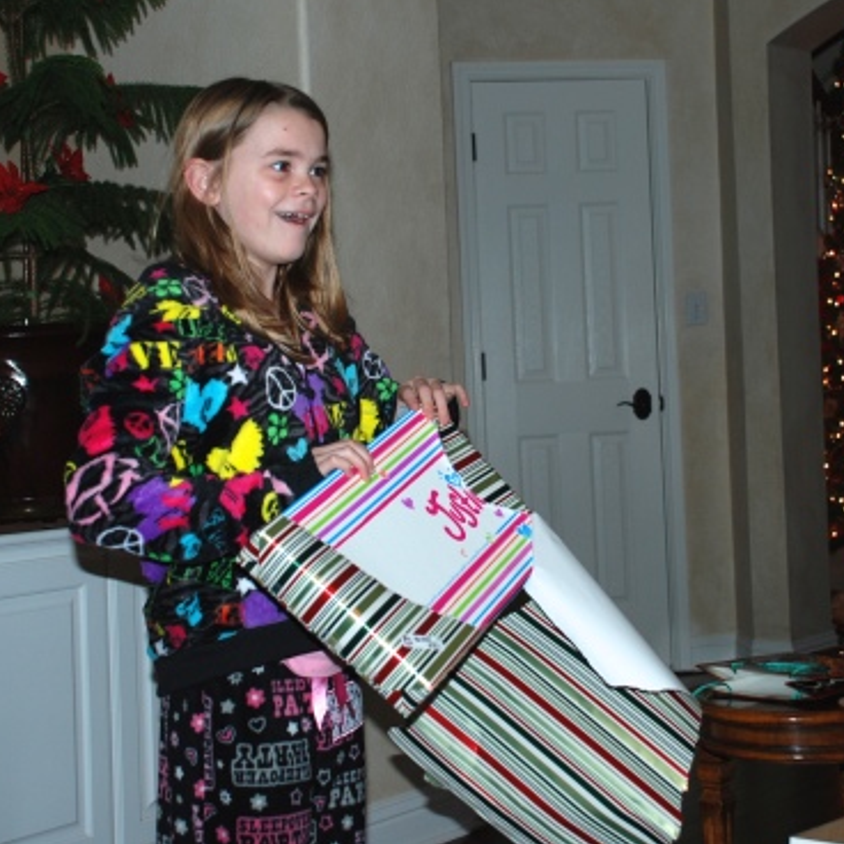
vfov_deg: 25.1
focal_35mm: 69
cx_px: 507
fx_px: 1896
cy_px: 355
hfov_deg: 25.0
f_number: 4.2
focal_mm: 31
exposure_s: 1/60
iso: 200
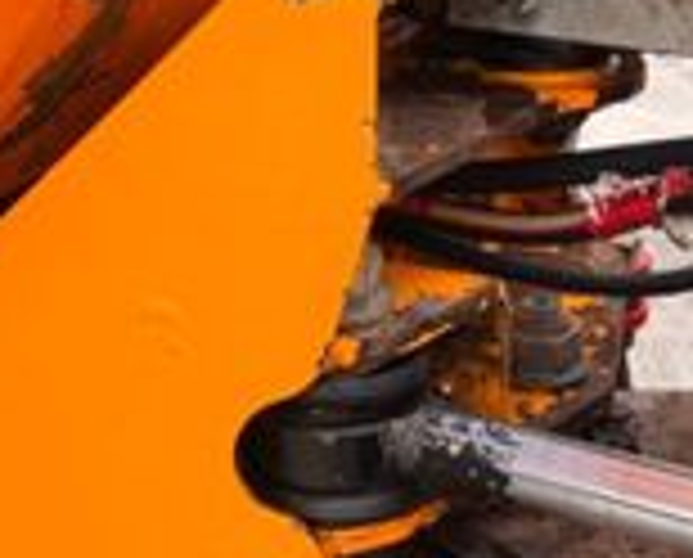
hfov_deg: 20.9
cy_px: 274
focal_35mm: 91
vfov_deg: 17.0
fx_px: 1871
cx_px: 432
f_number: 1.78
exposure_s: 1/780
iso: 80
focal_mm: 6.76
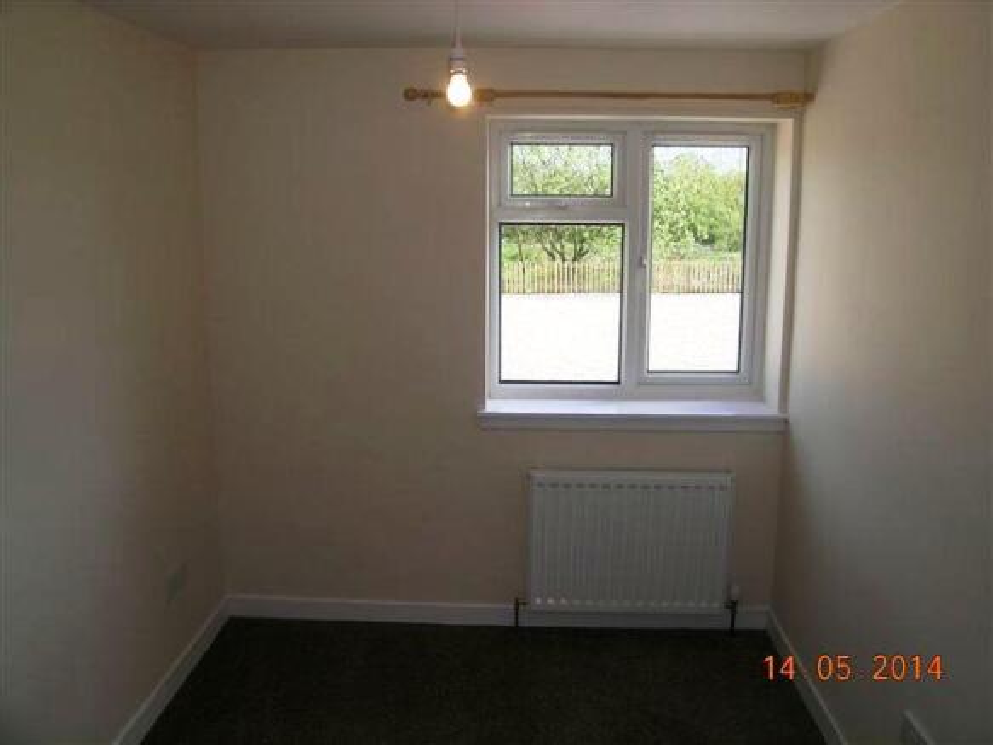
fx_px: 803
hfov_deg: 63.5
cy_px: 372
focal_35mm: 28
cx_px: 496
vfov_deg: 49.7
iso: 50
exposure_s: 1/116
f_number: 4.4
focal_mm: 5.8
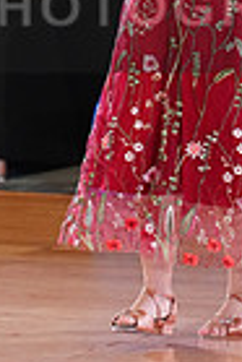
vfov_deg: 2.7
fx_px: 7553
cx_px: 113
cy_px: -13
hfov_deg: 1.8
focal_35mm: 751
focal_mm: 180
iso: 2500
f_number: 2.8
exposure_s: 1/500
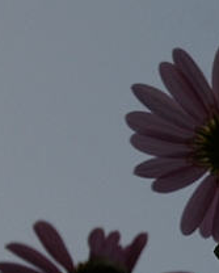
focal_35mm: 212
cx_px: 518
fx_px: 1714
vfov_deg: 9.1
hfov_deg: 6.9
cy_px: 68
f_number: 8
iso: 125
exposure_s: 1/100
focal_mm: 30
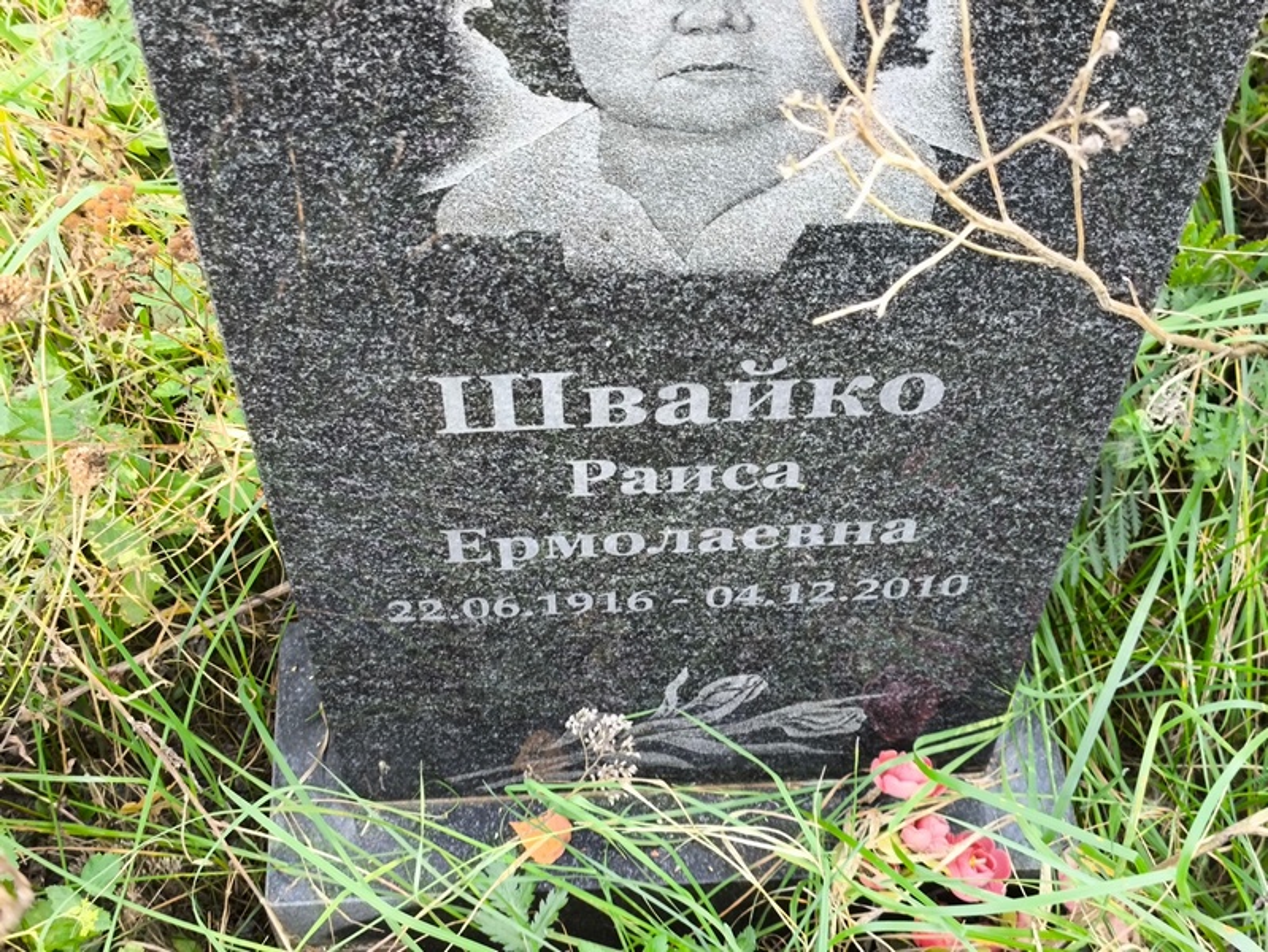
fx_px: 1832
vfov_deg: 29.1
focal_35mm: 50
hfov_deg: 38.2
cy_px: 476
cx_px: 634
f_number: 1.7
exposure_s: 1/50
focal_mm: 4.71
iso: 100
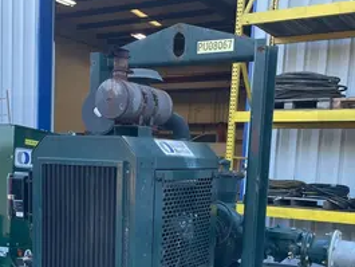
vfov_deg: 26.1
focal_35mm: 54
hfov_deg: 35.4
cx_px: 139
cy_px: 246
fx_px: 554
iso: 32
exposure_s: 1/132
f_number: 1.6
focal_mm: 4.2
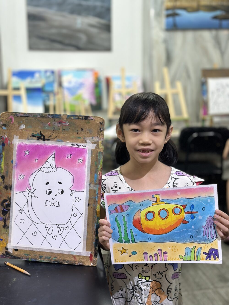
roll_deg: -1.0
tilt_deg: -11.1
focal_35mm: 48
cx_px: 114
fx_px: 423
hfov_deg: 30.3
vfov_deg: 39.7
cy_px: 152
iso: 100
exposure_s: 1/100
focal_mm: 6.86
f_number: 1.78
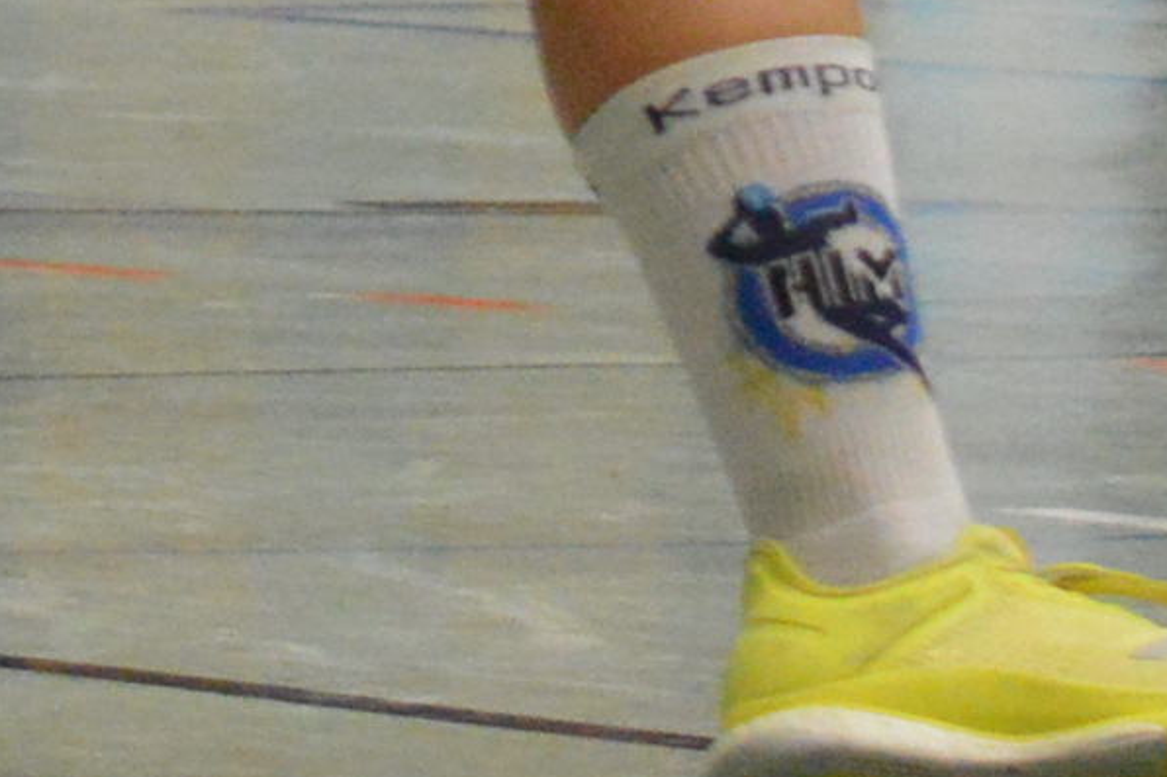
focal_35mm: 976
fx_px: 31628
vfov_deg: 1.4
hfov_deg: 2.1
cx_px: -948
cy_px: -1597
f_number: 4.5
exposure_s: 1/400
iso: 3200
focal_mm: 86
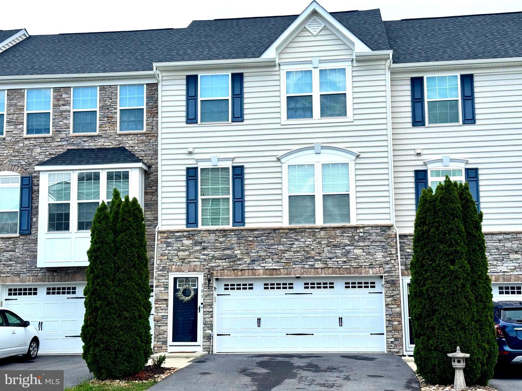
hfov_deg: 39.7
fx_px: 724
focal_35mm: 48
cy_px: 196
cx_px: 261
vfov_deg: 30.3
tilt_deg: +8.0
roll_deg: +1.1
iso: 64
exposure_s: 1/980
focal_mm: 6.76
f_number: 1.78
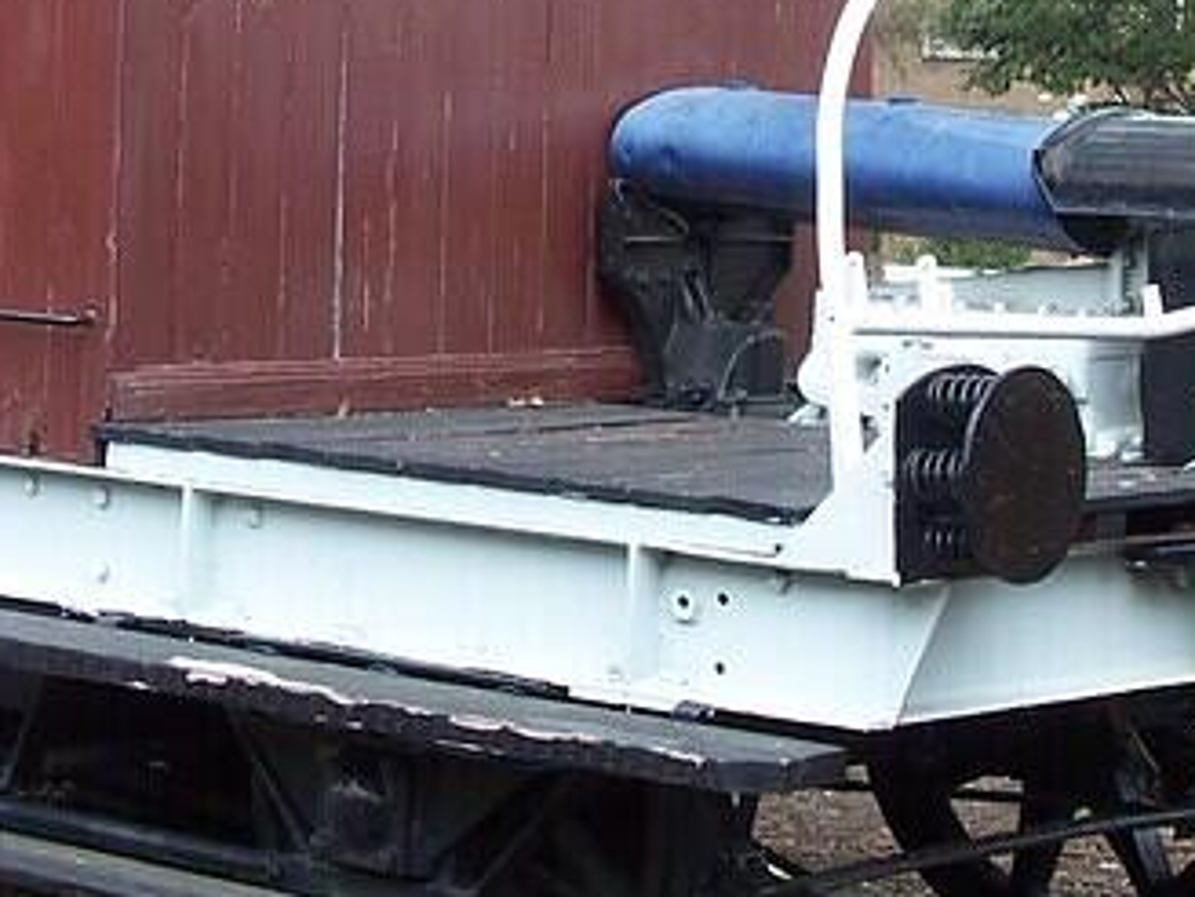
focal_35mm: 122
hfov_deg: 16.1
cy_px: 135
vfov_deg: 12.1
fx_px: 4212
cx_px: 543
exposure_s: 1/250
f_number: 3.4
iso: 80
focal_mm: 8.6
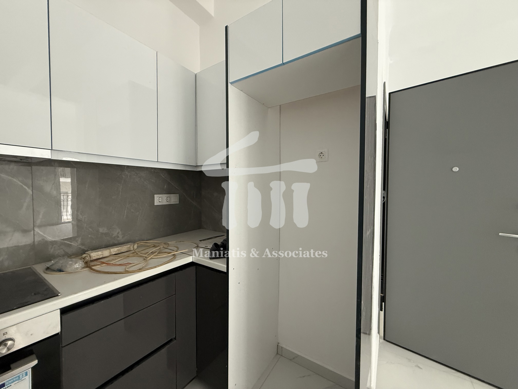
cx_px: 259
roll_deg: -0.2
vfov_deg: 85.7
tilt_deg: -2.8
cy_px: 194
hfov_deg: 102.1
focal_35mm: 14
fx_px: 209
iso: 400
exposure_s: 1/80
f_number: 2.2
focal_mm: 2.22
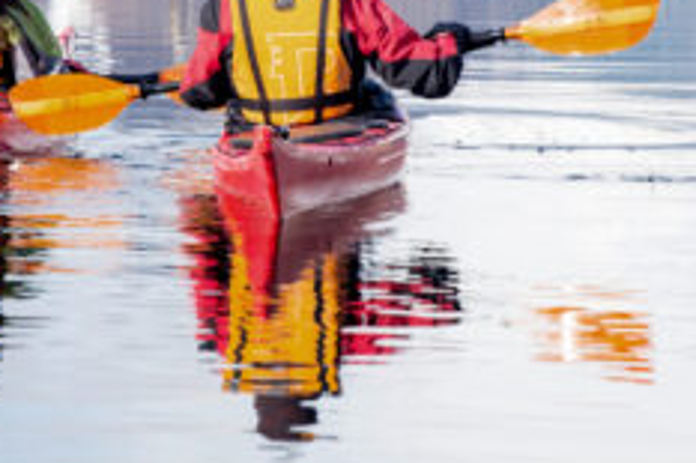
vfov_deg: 7.3
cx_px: 196
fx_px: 3632
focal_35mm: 188
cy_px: 52
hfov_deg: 10.9
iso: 100
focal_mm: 70
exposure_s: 1/250
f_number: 8
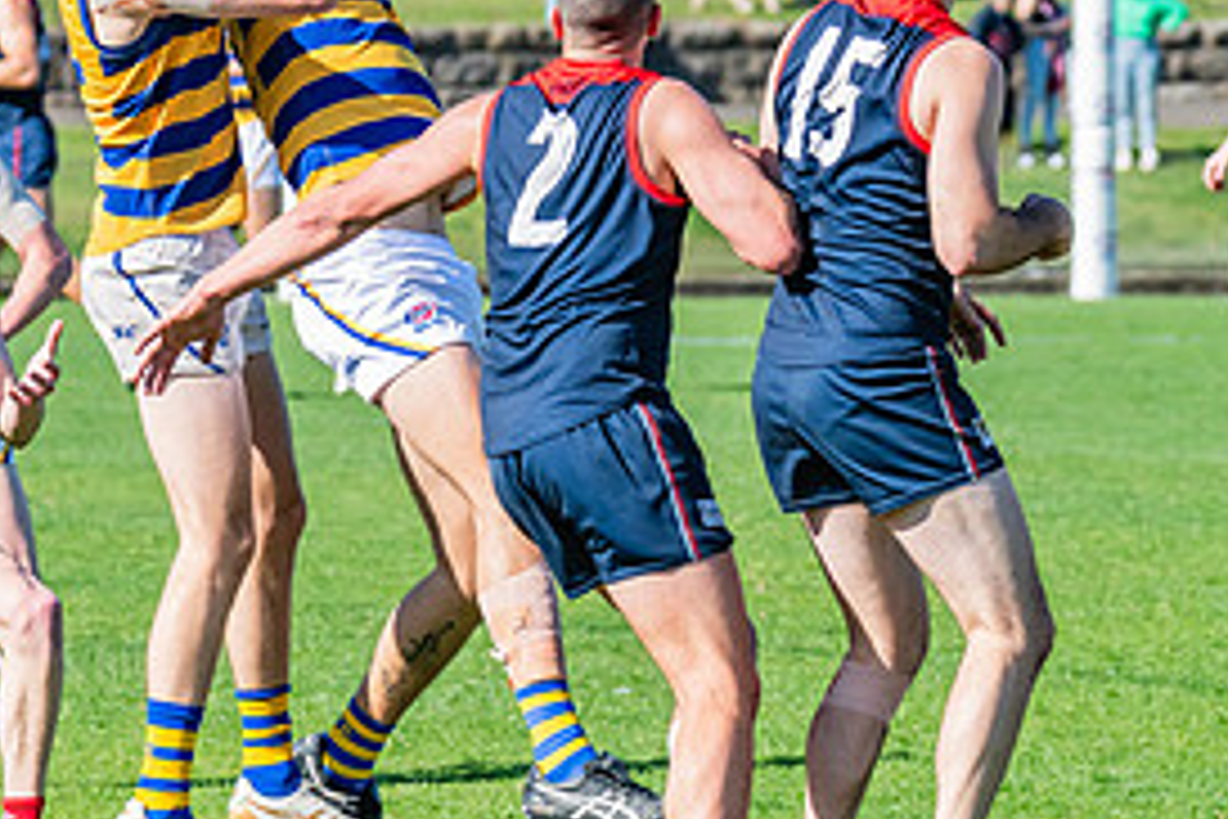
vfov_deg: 2.7
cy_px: 171
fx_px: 17361
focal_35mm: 509
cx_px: 730
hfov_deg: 4.1
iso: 800
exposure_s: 1/1600
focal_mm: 210
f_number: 8
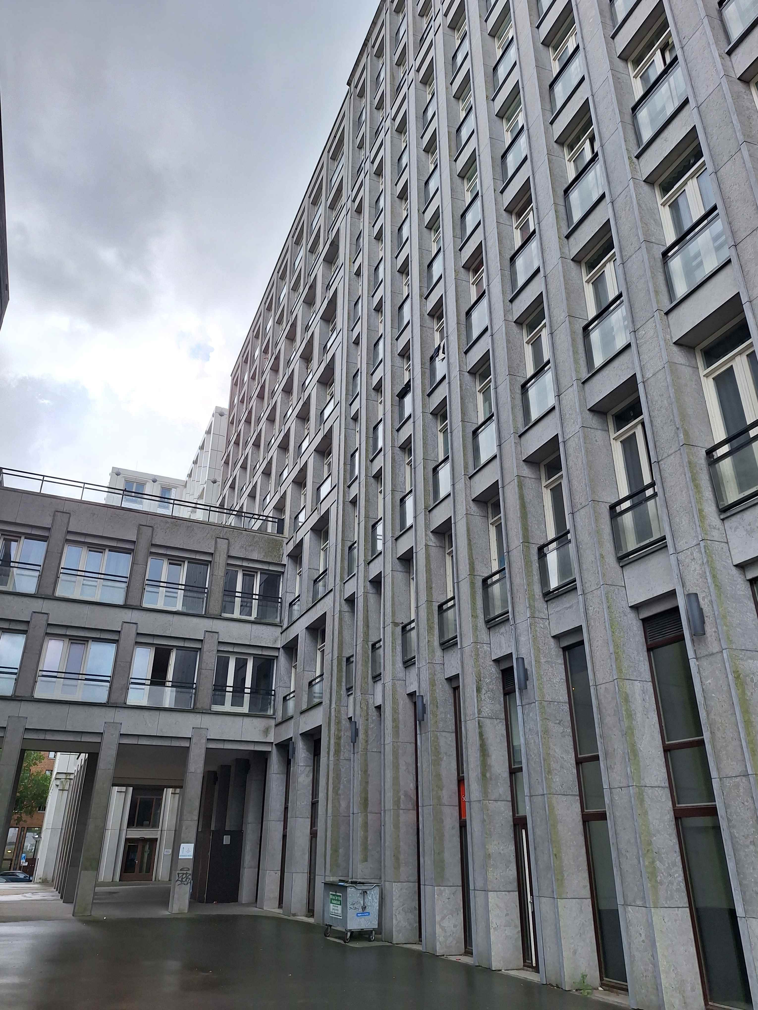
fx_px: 672
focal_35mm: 23
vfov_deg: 73.9
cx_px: 379
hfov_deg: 58.9
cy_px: 505
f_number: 1.8
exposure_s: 1/614
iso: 40
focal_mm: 5.54
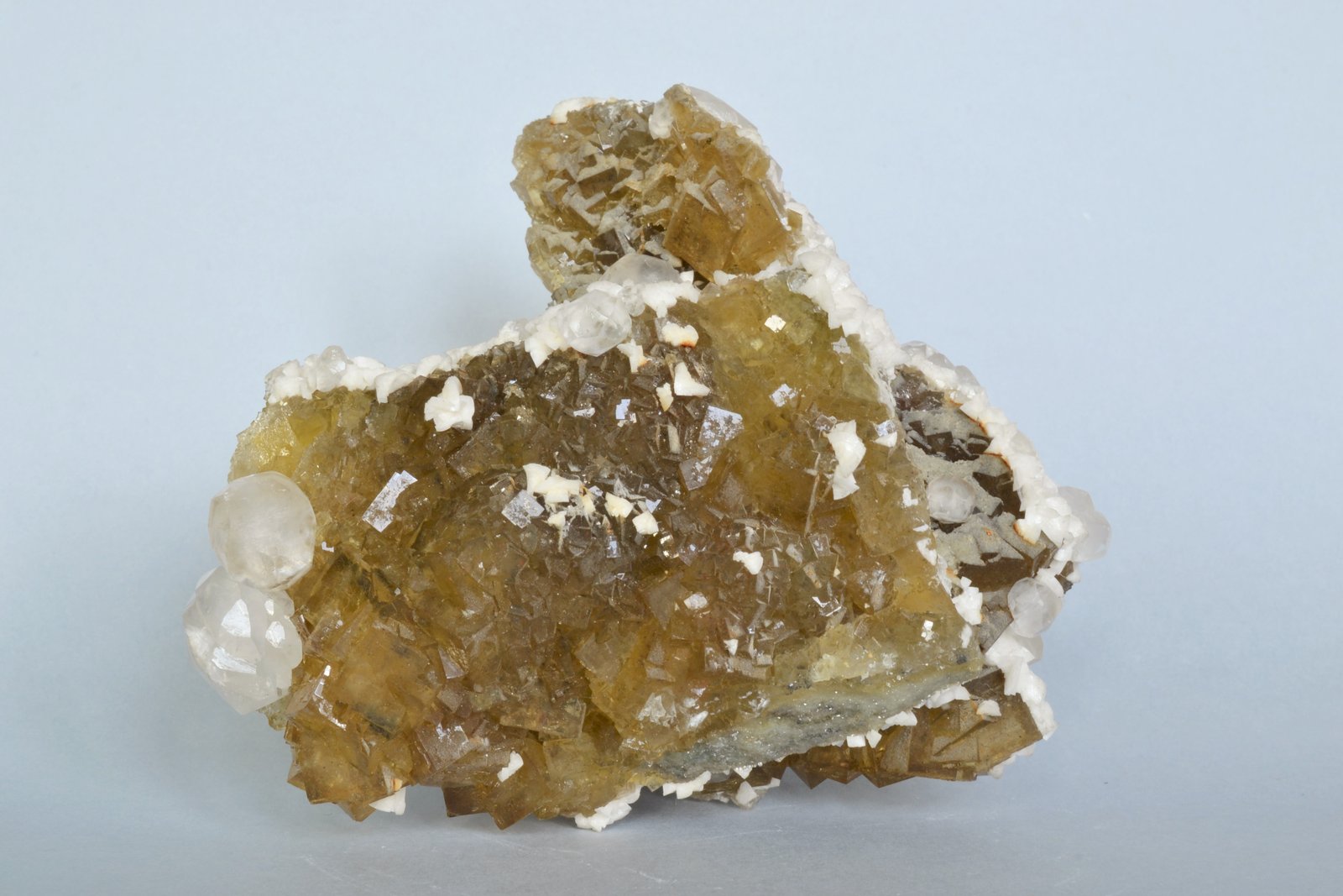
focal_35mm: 60
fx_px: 2238
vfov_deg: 22.6
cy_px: 448
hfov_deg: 33.4
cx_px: 672
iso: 100
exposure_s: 3
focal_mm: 40
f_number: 25
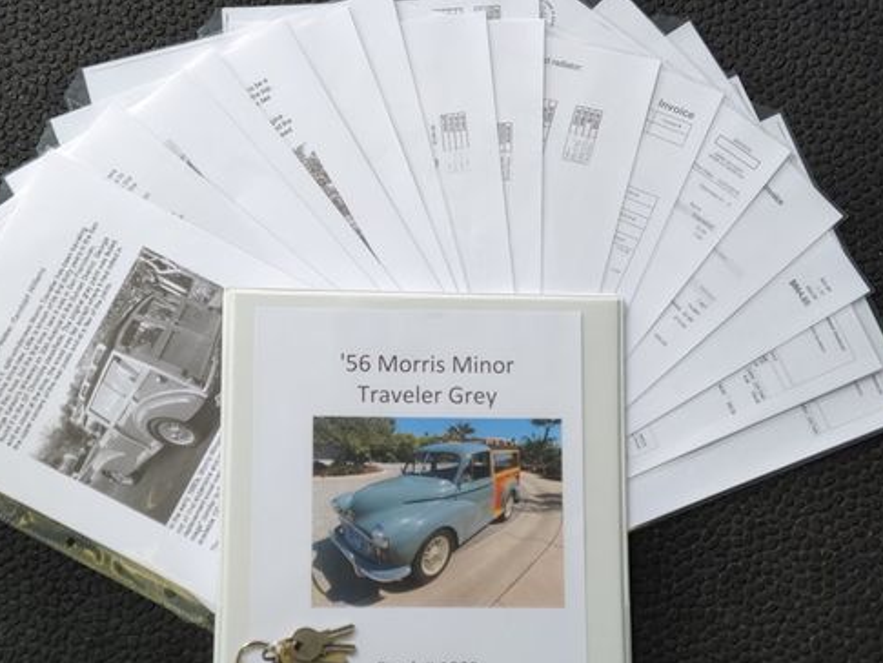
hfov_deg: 29.4
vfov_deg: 22.2
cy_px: 375
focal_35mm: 66
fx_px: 1684
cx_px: 413
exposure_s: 1/120
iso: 200
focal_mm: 5.88
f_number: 2.4
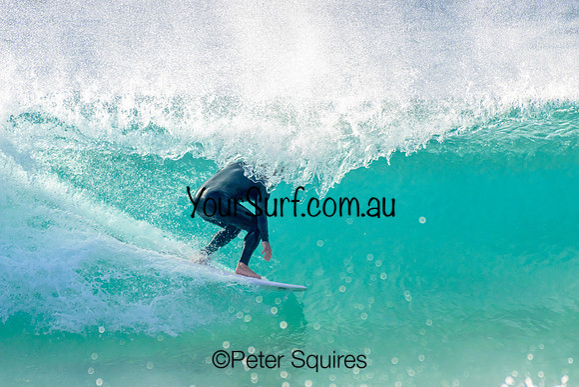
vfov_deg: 1.4
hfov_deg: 2.1
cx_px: 290
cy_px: 194
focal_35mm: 1000
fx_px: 16086
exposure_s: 1/2000
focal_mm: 1000
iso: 1250
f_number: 11
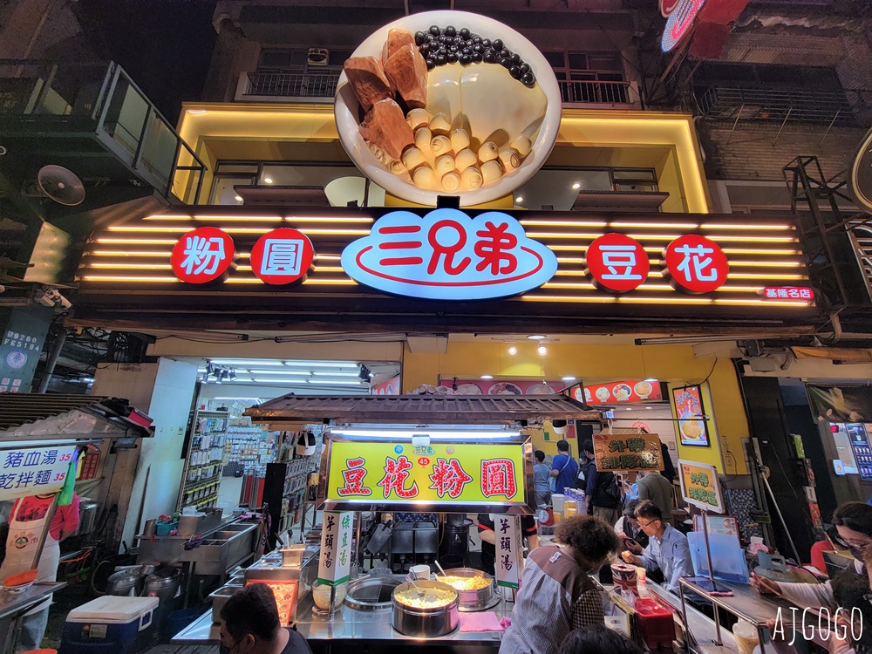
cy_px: 327
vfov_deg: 89.9
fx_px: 327
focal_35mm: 13
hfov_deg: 106.2
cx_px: 436
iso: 100
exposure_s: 1/120
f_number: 2.2
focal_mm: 2.2
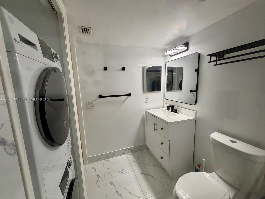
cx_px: 132
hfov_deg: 102.1
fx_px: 107
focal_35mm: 14
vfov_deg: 85.7
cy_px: 100
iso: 250
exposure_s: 1/120
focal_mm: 2.22
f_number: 2.2
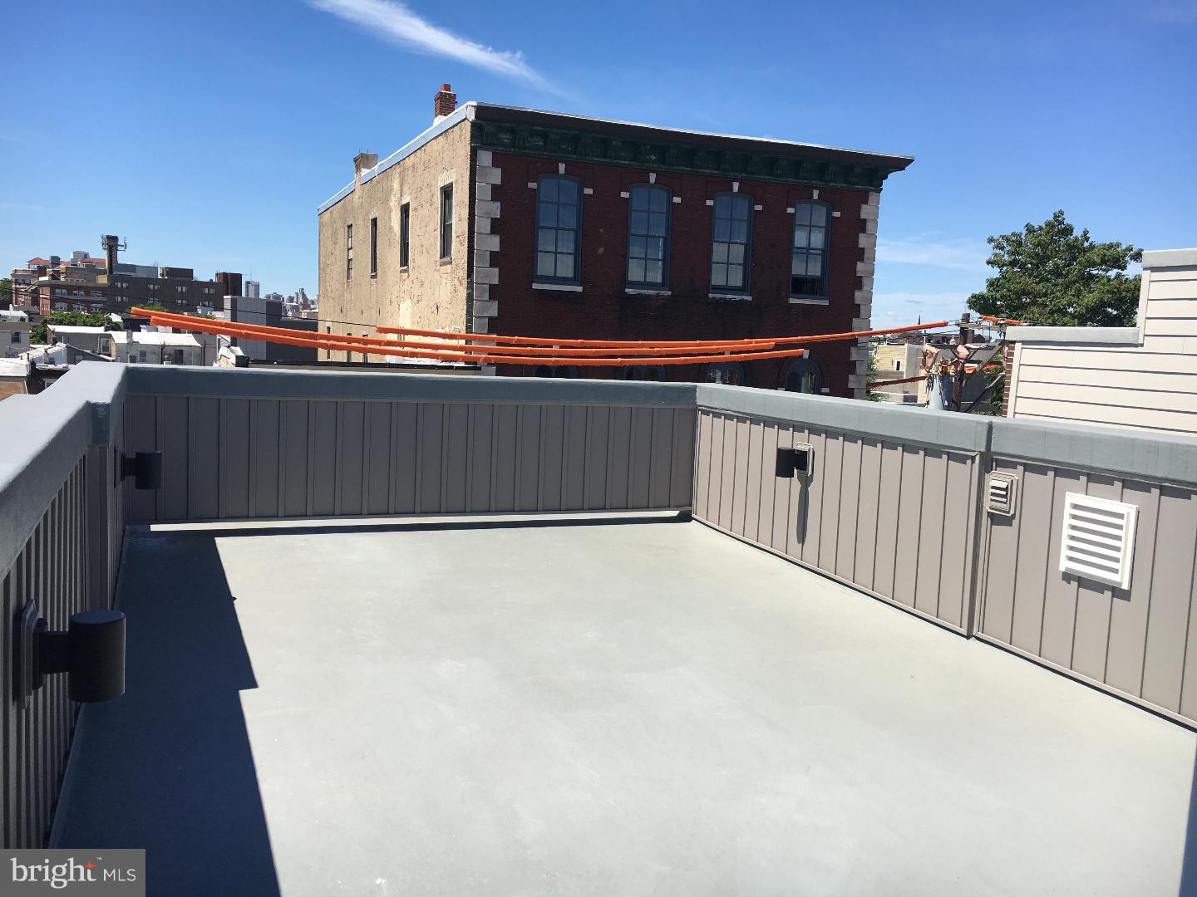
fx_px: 1003
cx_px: 598
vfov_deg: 48.2
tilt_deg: -4.3
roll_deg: -0.6
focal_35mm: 29
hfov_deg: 61.7
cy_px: 448
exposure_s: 1/1508
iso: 25
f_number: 2.2
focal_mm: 4.15
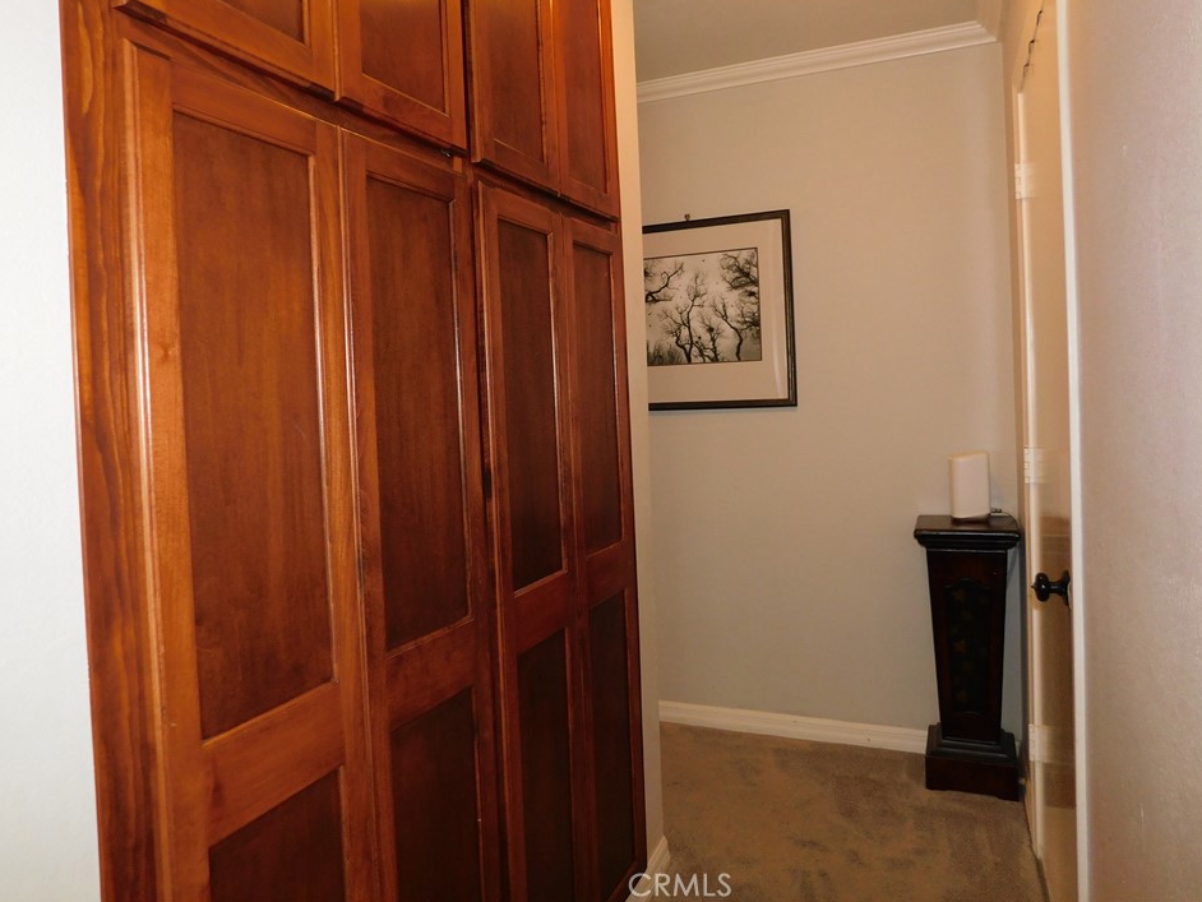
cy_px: 413
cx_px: 565
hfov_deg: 69.3
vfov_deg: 54.8
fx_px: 868
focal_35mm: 25
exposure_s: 1/30
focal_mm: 4
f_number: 3
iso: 200
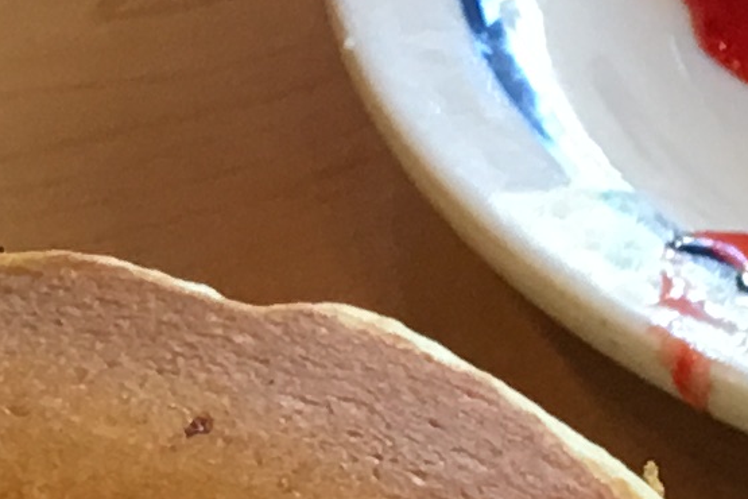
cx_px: 1702
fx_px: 4550
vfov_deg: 5.9
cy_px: 1440
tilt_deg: -46.8
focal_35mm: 219
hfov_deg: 8.7
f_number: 2.2
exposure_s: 1/30
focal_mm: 4.15
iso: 32
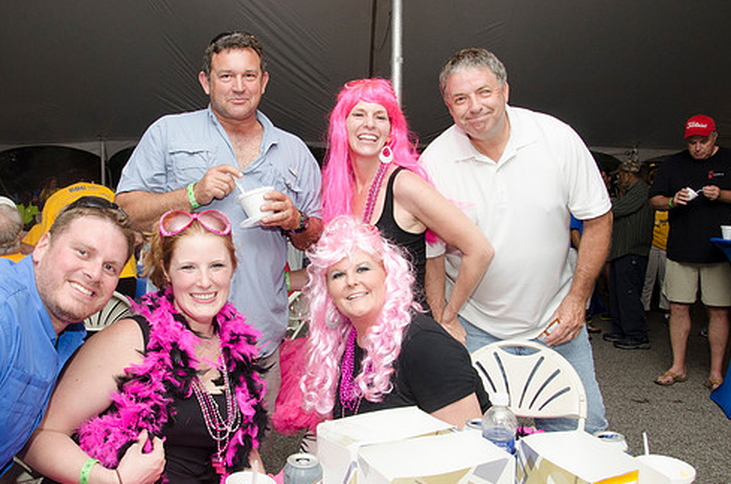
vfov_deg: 41.0
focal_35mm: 32
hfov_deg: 58.5
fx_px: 649
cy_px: 236
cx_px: 306
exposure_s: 1/60
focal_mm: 18
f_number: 9
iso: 800
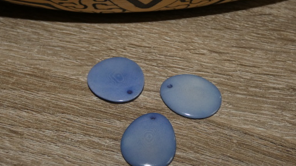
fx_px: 267
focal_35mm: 34
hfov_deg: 58.0
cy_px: 62
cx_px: 151
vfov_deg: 34.5
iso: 200
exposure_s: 1/60
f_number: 3.3
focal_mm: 5.3
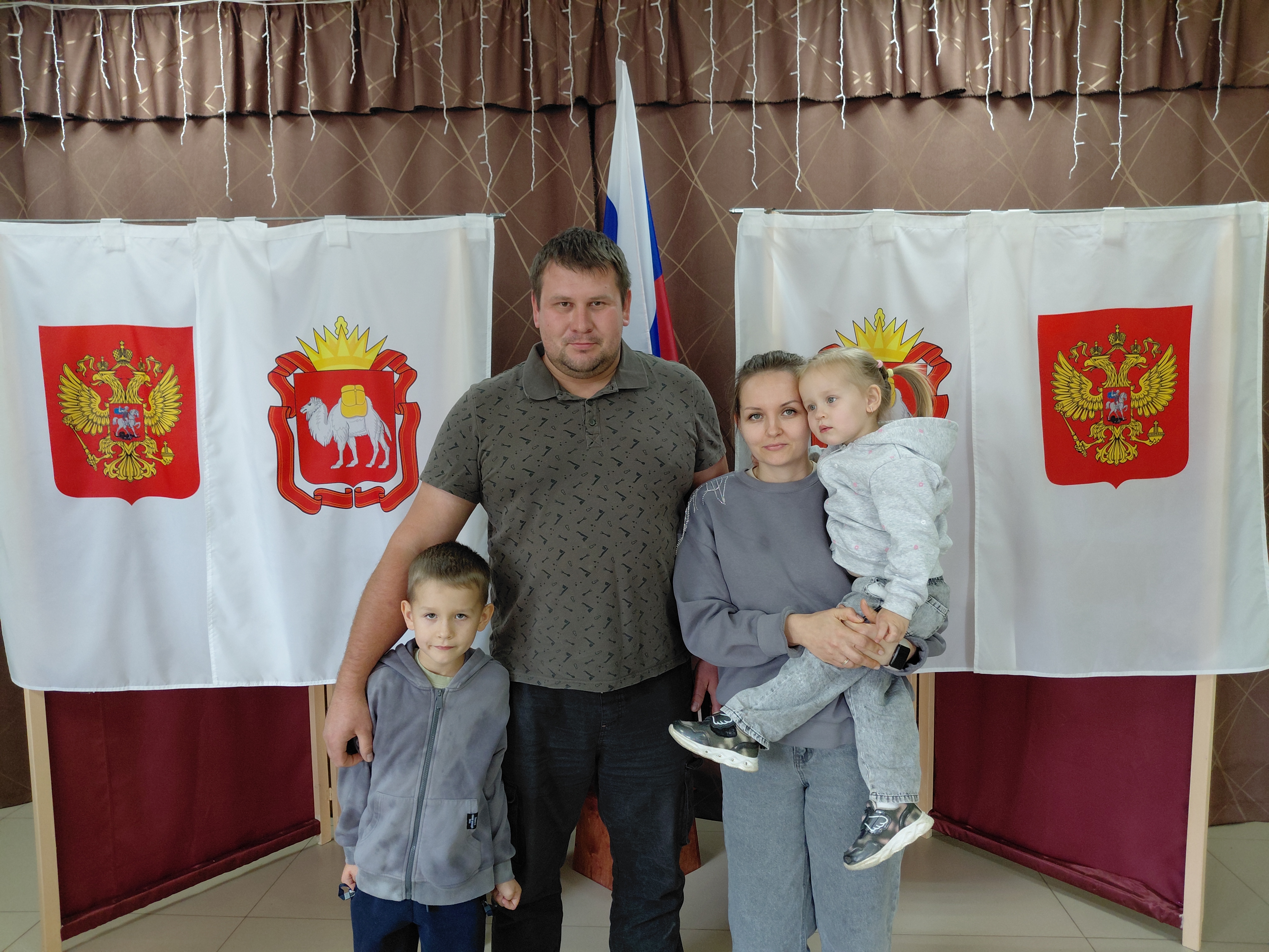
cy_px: 476
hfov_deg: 69.4
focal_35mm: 25
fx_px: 916
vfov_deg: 54.9
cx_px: 634
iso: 160
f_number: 1.8
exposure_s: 1/120
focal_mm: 4.69
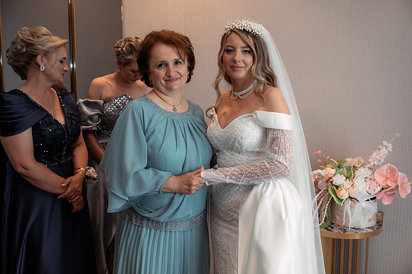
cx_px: 206
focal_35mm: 34
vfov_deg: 38.8
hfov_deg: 55.8
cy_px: 137
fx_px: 389
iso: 640
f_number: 2.8
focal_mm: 34
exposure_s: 1/200
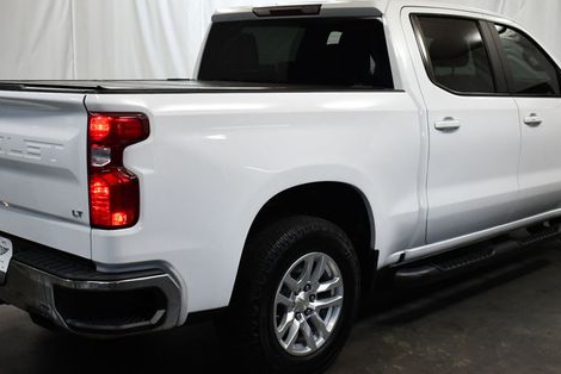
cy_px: 181
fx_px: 764
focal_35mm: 49
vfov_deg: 27.6
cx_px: 278
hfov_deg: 40.3
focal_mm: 18
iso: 800
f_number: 3.5
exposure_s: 1/200
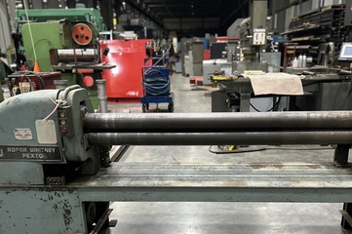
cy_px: 170
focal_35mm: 36
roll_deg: +1.5
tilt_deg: -18.1
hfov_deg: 53.0
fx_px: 352
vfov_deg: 36.1
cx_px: 197
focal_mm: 5.7
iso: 500
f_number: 1.5
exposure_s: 1/60
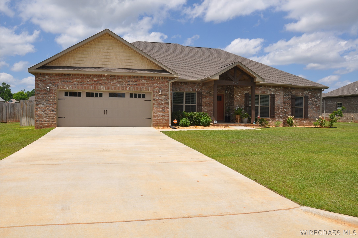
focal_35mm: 30
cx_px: 179
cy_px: 119
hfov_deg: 62.0
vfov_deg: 43.5
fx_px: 298
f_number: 14
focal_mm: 20
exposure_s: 1/200
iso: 200
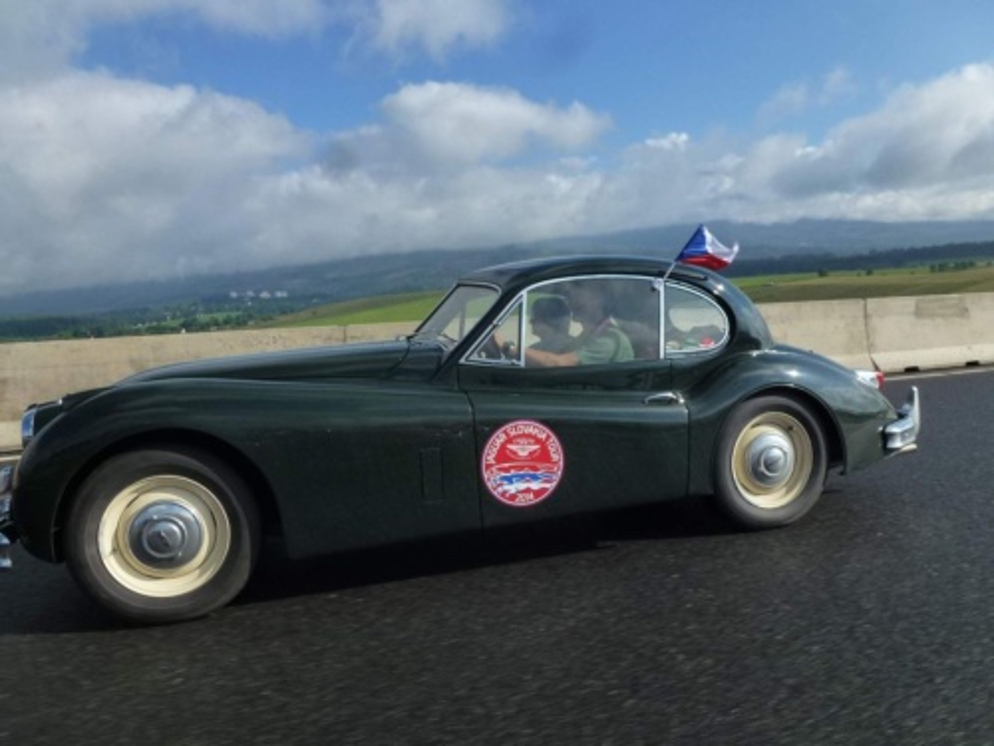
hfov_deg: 71.6
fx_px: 689
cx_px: 497
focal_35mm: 24
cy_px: 373
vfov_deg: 56.8
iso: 160
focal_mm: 4.3
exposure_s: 1/1000
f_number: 4
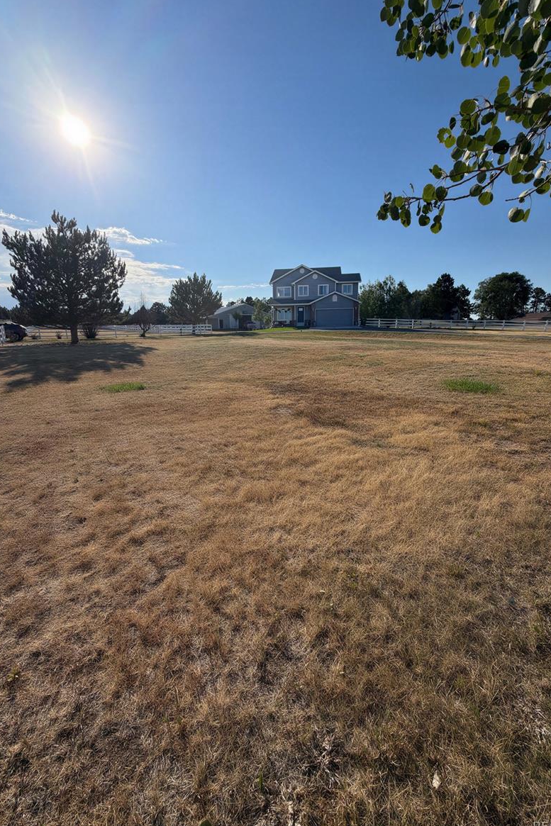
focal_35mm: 15
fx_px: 344
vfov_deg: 100.4
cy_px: 410
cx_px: 277
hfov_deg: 77.3
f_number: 2.2
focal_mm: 2.22
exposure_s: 1/1700
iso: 25
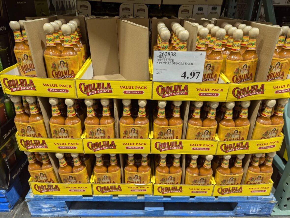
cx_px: 145
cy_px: 109
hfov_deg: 71.5
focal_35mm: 24
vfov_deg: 56.9
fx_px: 201
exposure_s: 1/48.6
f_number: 1.85
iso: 114
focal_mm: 6.81
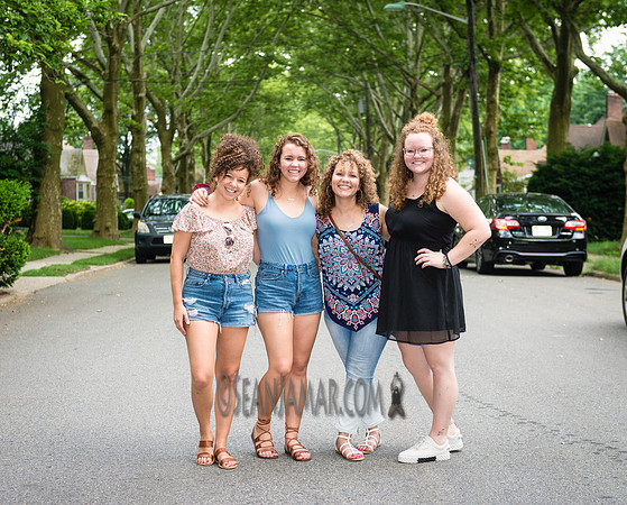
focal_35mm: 64
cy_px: 246
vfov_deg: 24.0
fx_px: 1187
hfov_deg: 29.6
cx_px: 314
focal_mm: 55
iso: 800
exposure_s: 1/500
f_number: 4
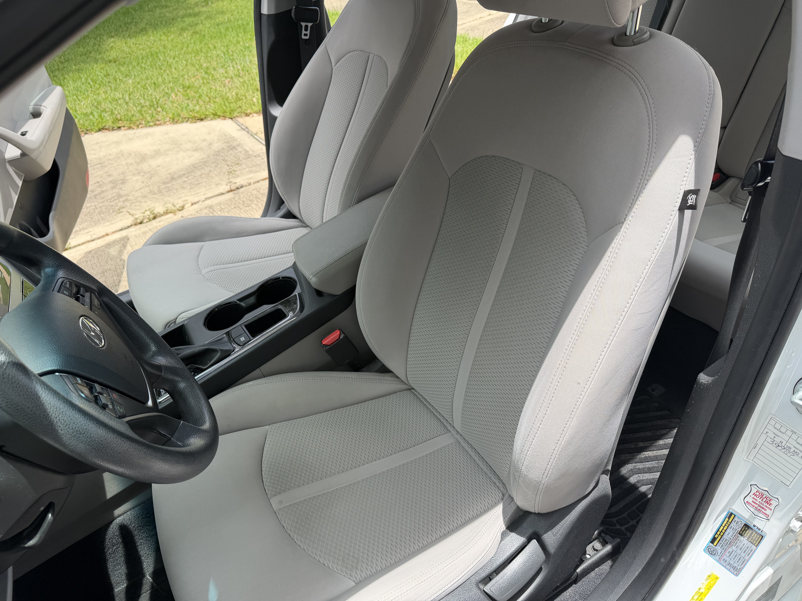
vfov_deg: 56.8
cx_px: 401
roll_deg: +13.7
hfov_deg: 71.6
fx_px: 556
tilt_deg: -38.1
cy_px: 300
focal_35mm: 24
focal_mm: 6.76
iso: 80
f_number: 1.78
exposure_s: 1/1553
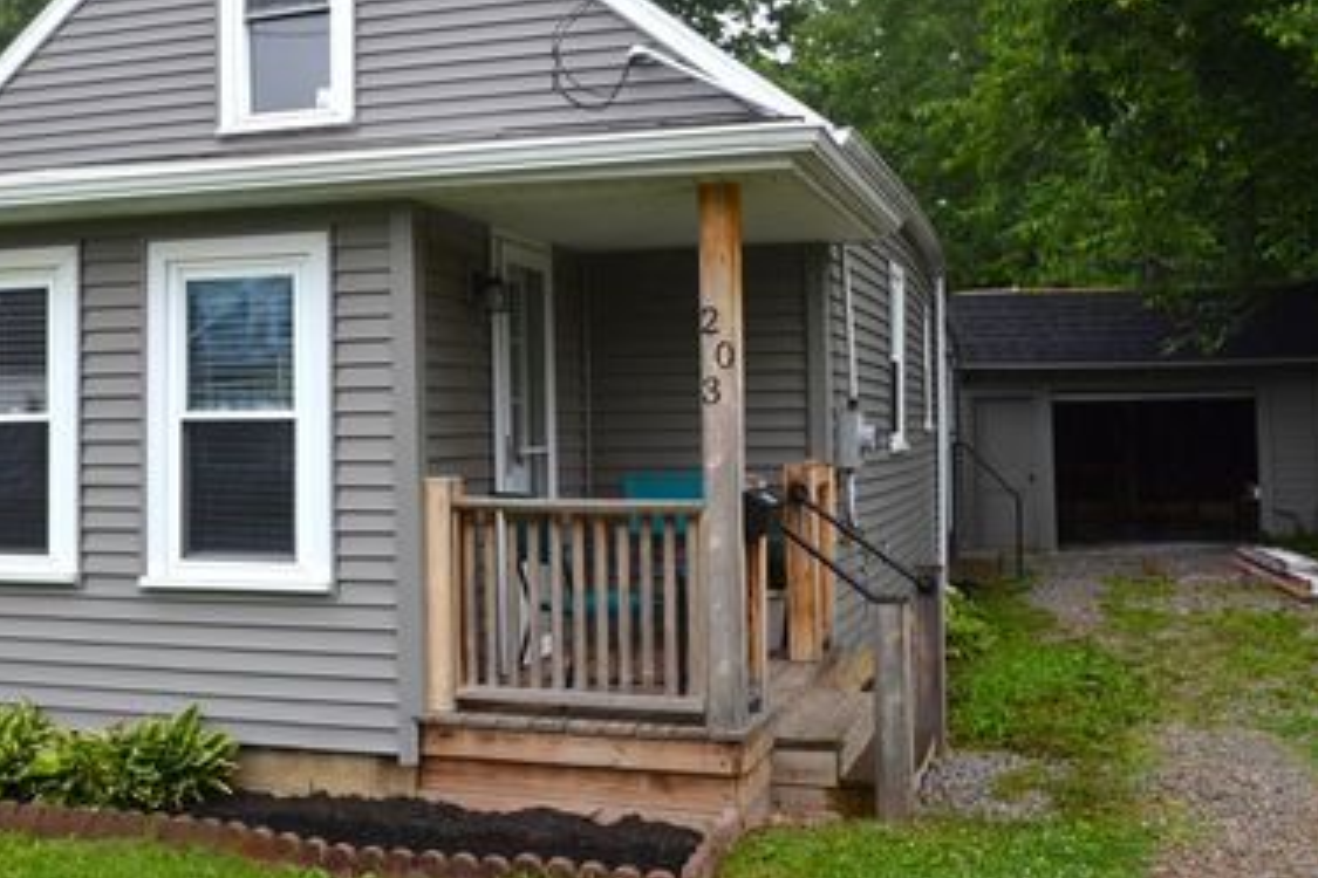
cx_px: 446
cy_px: 318
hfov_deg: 43.9
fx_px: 1611
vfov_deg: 30.4
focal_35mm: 44
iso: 100
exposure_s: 1/125
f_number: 5.6
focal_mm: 22
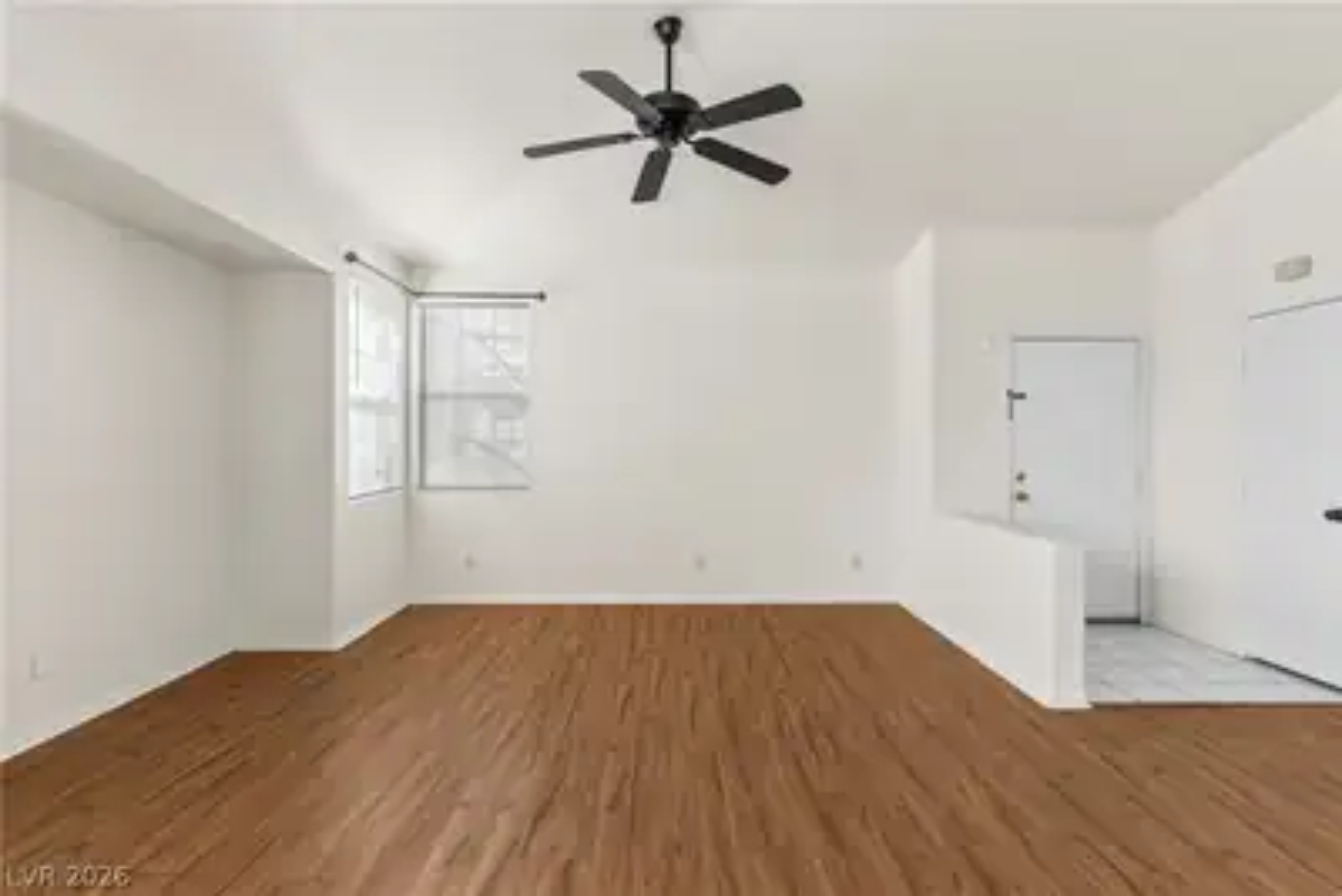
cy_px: 448
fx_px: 671
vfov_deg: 67.4
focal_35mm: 18
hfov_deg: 90.0
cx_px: 671
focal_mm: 18
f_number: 8
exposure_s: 1/30
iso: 400
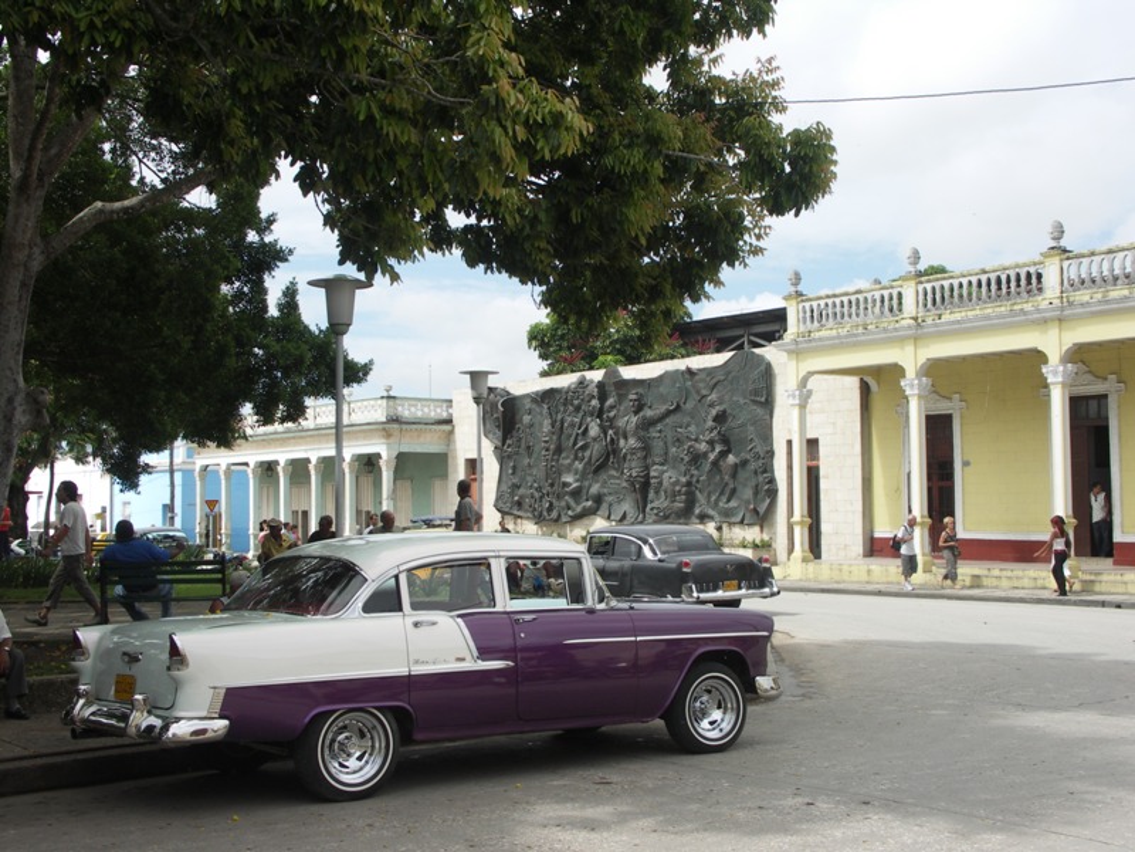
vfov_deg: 30.9
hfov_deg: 40.4
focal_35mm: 47
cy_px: 426
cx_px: 568
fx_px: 1541
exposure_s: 1/200
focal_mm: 12.1
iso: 50
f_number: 6.3
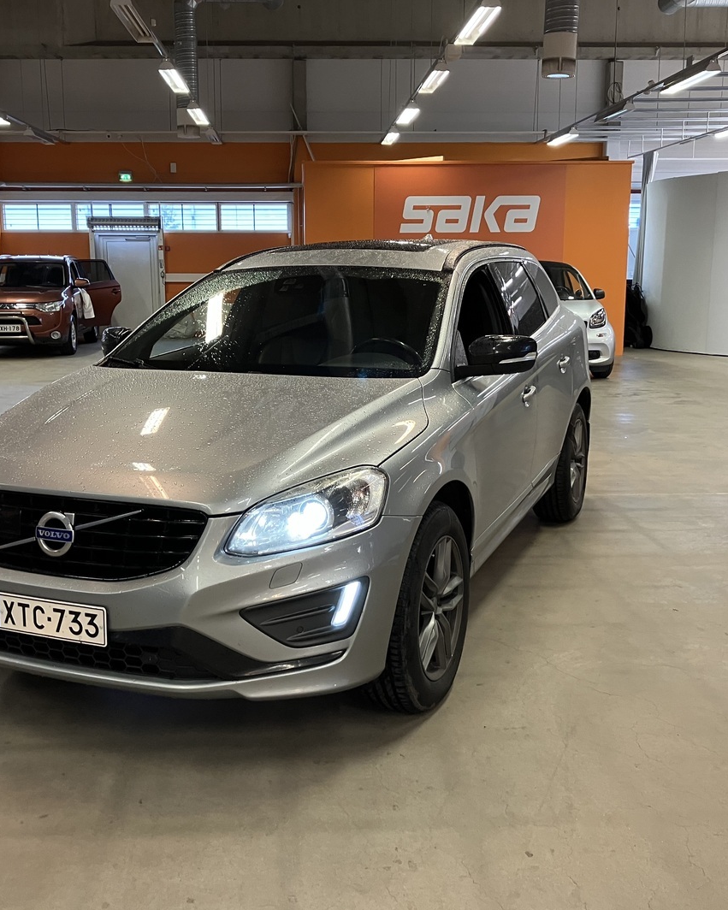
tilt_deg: -8.6
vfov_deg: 49.1
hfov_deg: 40.1
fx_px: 997
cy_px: 460
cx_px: 340
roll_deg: +0.1
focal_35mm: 37
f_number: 1.8
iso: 100
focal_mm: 3.99
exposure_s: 1/50
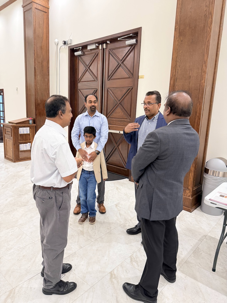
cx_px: 114
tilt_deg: -10.5
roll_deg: -3.2
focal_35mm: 24
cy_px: 152
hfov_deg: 56.8
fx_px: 210
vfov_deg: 71.6
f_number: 1.78
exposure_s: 1/60
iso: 160
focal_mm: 6.76
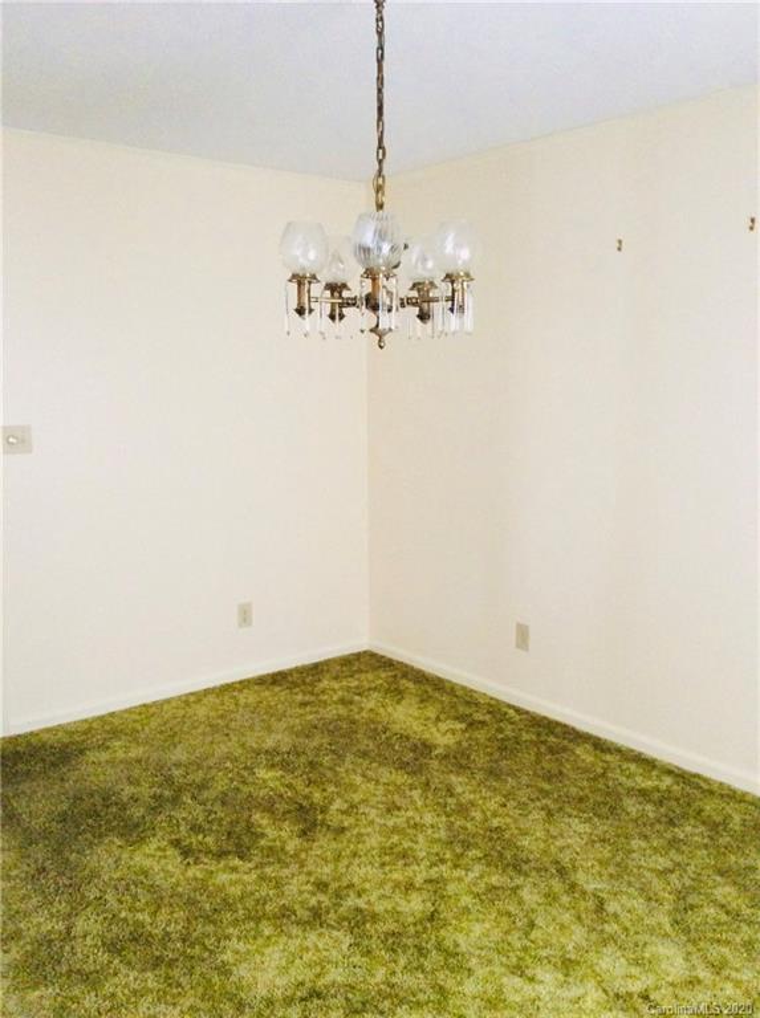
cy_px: 509
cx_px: 380
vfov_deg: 56.9
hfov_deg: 44.0
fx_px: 940
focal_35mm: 32
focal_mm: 3.3
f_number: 2.4
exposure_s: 1/24
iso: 250
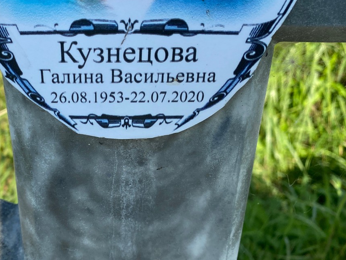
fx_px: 440
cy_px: 131
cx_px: 109
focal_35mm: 44
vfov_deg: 32.9
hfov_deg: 42.2
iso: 32
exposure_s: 1/1608
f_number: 1.8
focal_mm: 4.25
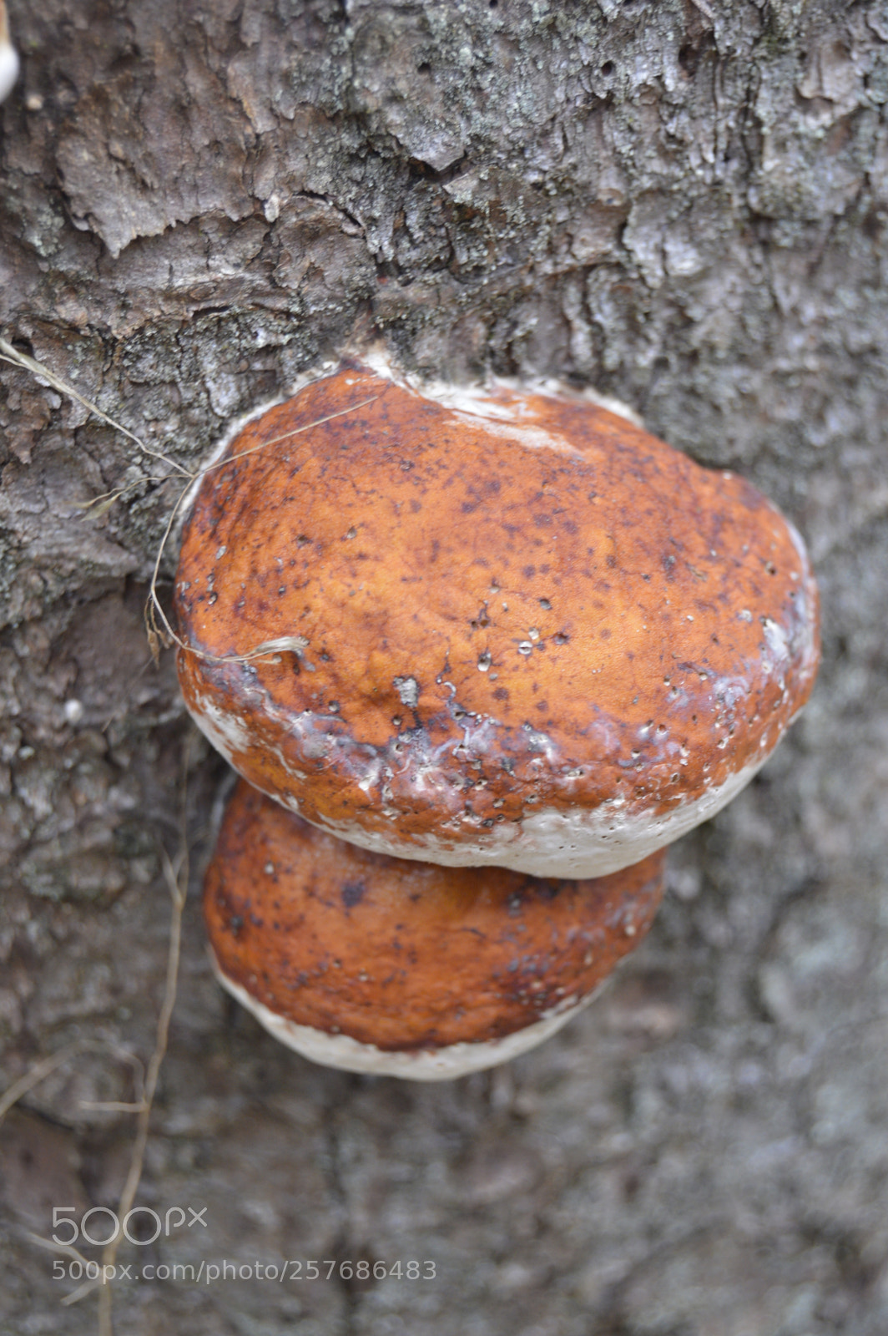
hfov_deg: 16.5
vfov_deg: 24.6
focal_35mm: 82
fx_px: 3058
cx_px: 444
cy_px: 668
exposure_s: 1/60
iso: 500
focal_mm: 55
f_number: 5.6
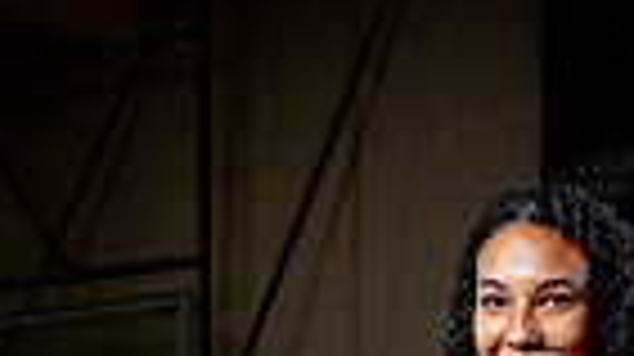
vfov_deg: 9.0
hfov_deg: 18.0
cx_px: 598
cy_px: 928
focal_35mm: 117
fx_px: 1965
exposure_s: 1/125
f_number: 8
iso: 100
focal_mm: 35
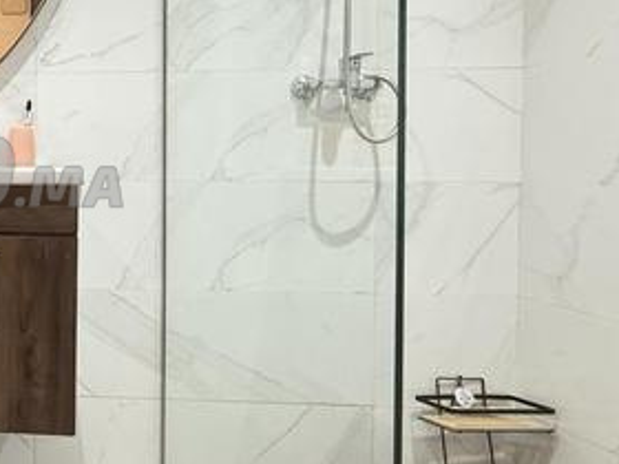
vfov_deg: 43.8
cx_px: -86
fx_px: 572
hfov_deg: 42.4
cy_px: 170
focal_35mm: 32
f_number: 2.2
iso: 400
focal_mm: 2.22
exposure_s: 1/50
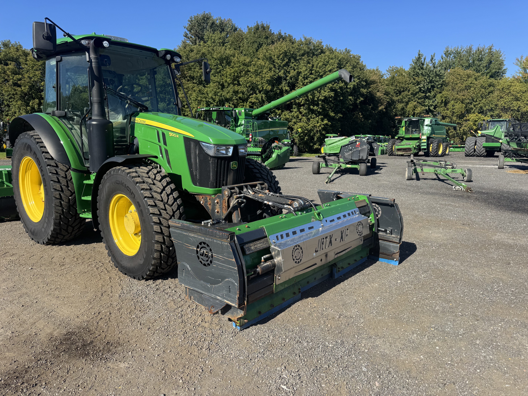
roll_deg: +1.5
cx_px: 264
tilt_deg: -7.7
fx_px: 366
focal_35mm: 24
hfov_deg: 71.6
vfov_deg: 56.8
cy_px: 198
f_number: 1.78
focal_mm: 6.76
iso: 80
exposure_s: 1/2604
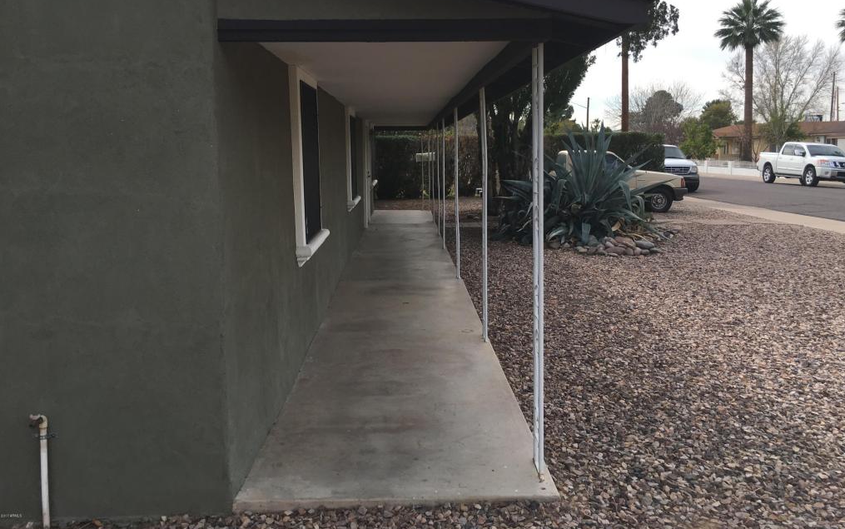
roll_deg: +0.9
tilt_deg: -3.7
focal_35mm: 31
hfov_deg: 61.2
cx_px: 425
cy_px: 216
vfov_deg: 40.5
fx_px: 714
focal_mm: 4.15
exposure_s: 1/818
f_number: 2.2
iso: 25
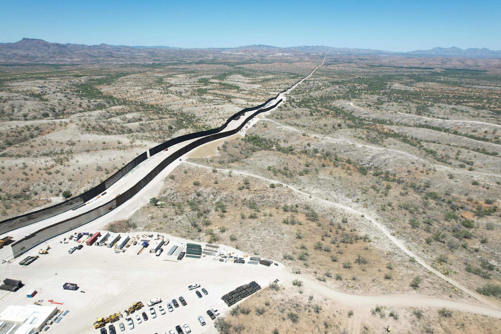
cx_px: 250
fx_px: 306
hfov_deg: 78.6
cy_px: 167
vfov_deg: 57.2
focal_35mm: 22
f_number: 2.8
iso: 100
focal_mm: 8.38
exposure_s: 1/500
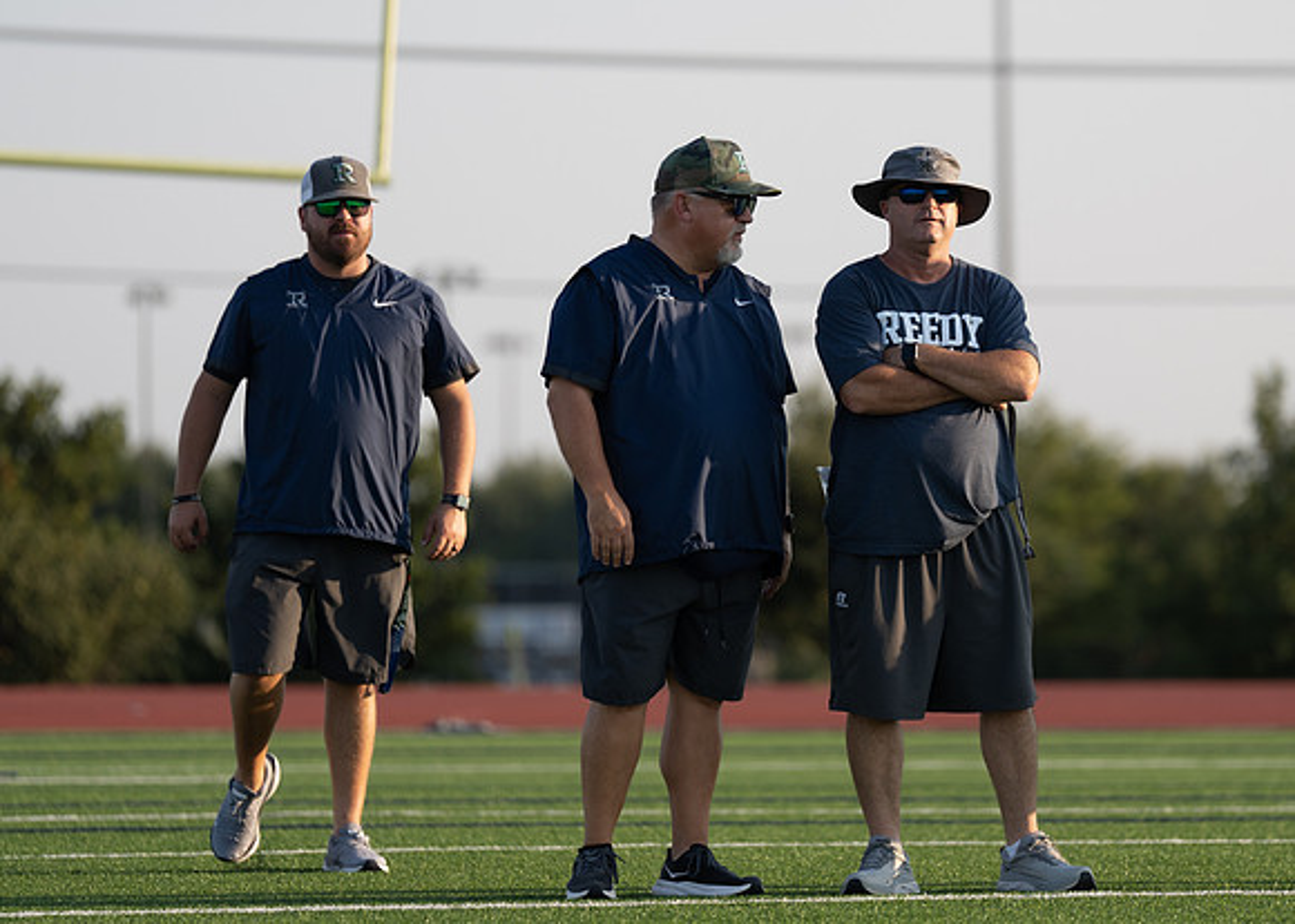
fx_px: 10112
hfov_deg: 7.3
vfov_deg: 5.2
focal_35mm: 275
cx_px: 841
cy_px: 428
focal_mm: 200
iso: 100
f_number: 2.8
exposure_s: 1/1000
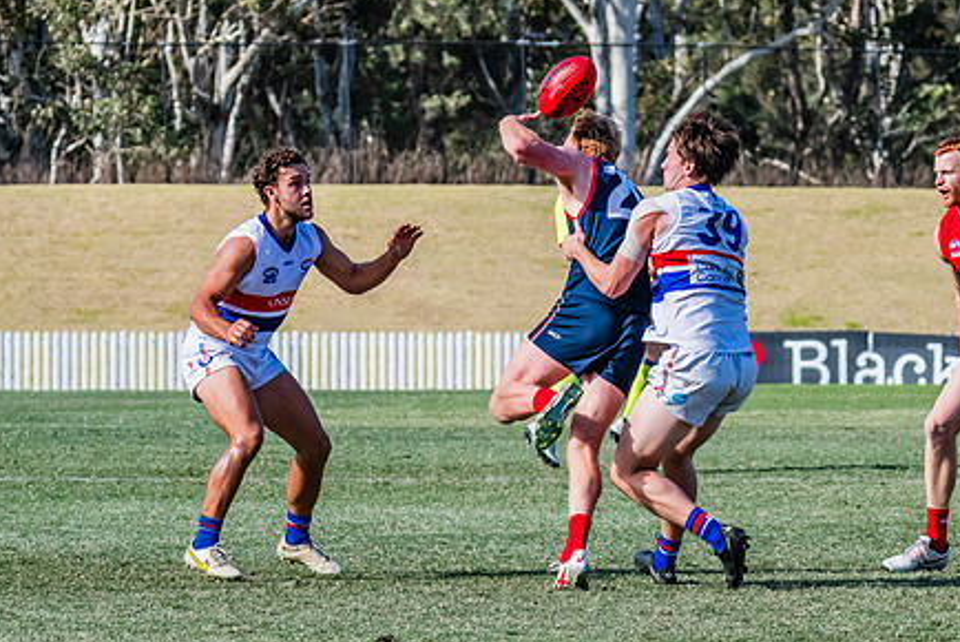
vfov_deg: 3.5
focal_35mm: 389
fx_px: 10380
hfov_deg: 5.3
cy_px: 300
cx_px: 618
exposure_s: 1/1600
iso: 800
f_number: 7.1
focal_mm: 190
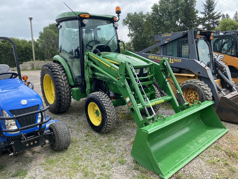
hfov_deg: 67.3
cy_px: 90
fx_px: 179
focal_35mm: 26
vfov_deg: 53.1
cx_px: 119
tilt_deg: -5.9
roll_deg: +2.1
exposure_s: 1/738
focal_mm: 4.25
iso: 32
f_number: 1.8
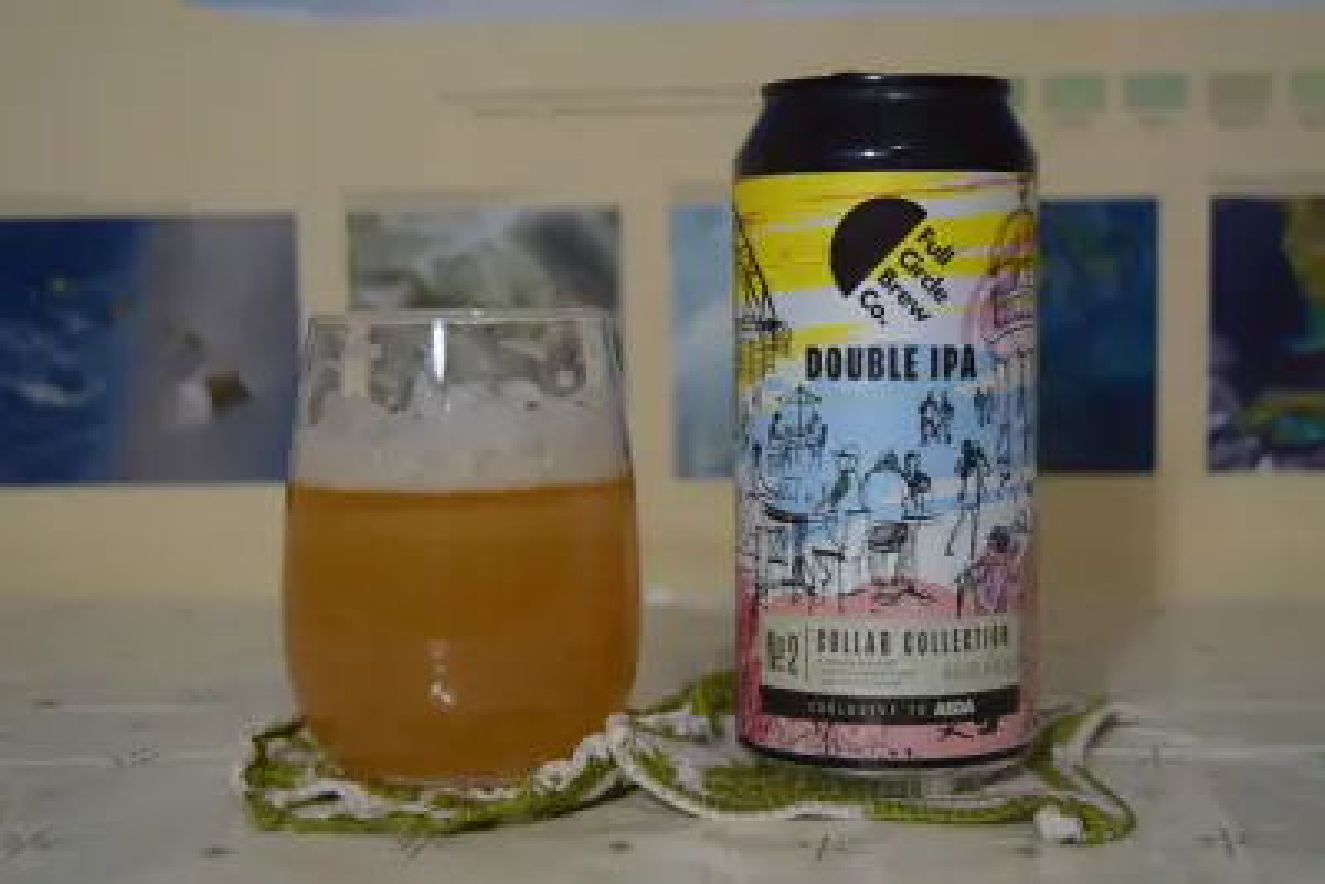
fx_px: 2209
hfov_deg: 33.4
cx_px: 662
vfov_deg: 22.6
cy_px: 442
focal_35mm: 60
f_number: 5
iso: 720
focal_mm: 40
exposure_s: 1/60
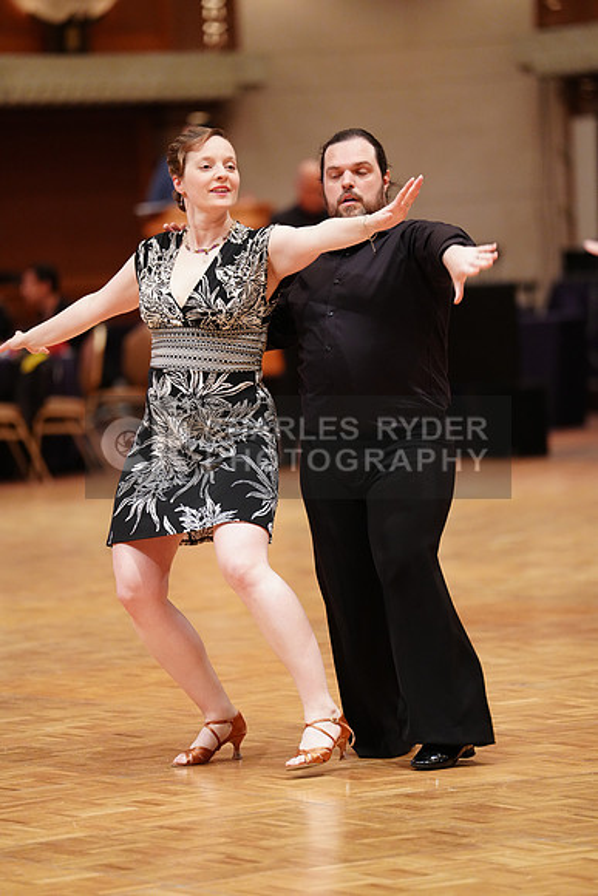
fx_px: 4980
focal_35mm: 200
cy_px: 448
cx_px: 299
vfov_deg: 10.3
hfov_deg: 6.9
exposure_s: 1/250
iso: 3200
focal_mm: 200
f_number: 2.8
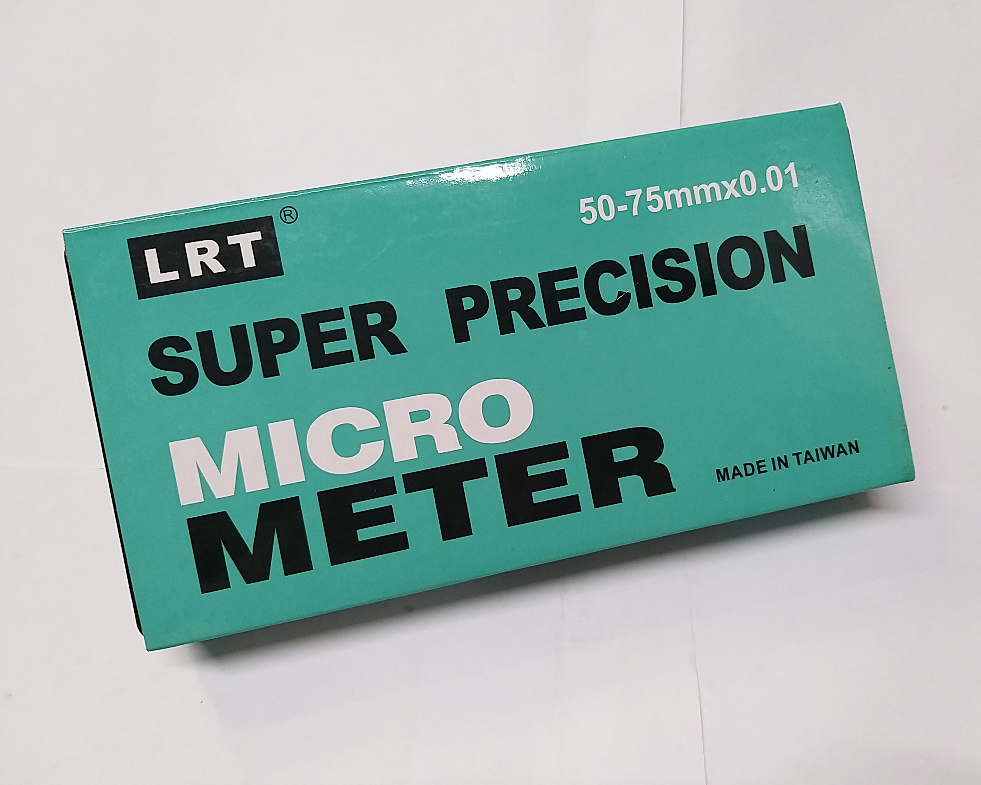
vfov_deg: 50.0
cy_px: 402
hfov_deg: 60.4
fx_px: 842
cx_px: 525
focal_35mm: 29
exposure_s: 1/50
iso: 125
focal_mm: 3.93
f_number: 1.7
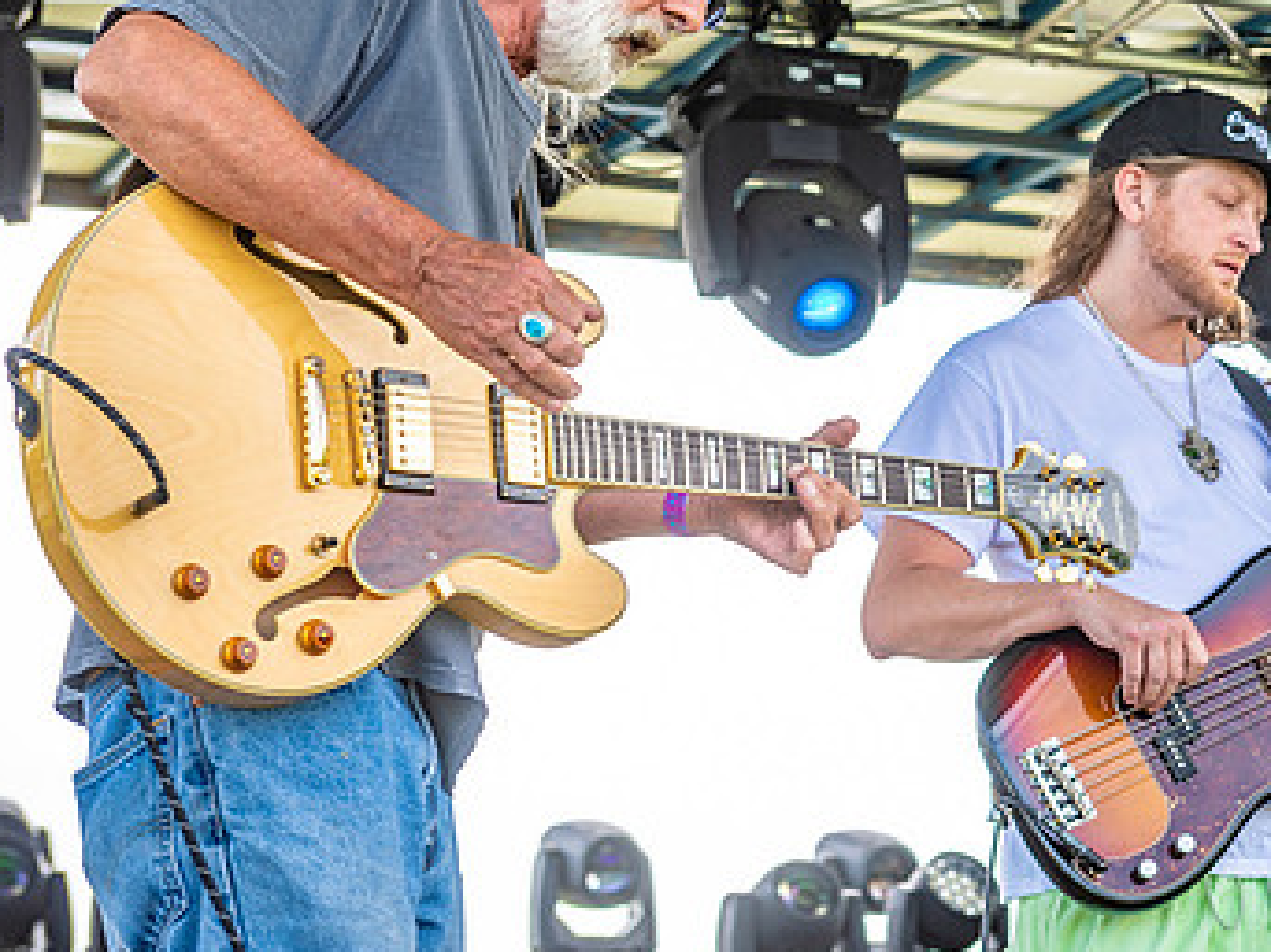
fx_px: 4184
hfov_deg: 17.2
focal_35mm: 114
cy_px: 372
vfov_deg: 13.0
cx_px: 934
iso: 100
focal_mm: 70
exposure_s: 1/160
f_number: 5.6
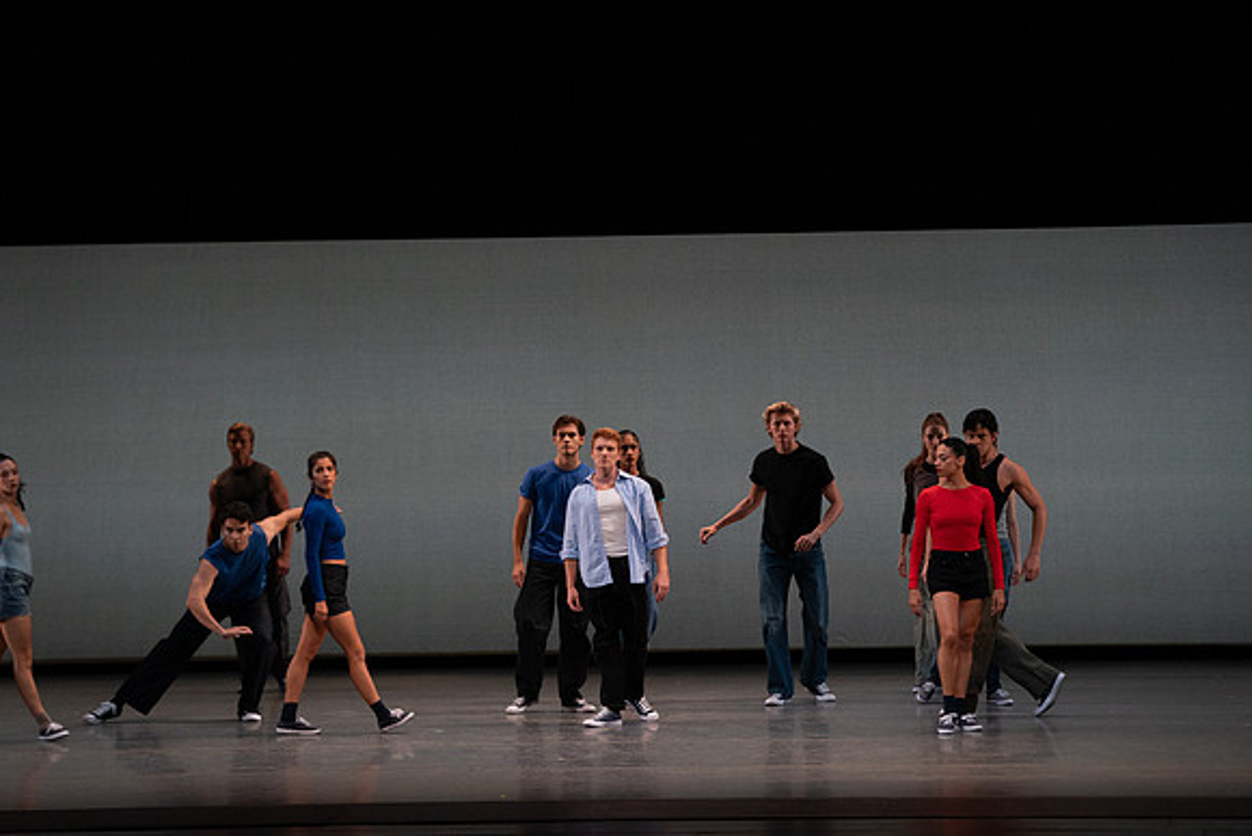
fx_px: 4696
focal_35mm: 135
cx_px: 626
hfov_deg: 15.2
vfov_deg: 10.2
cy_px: 418
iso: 4000
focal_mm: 135
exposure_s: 1/640
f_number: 7.1
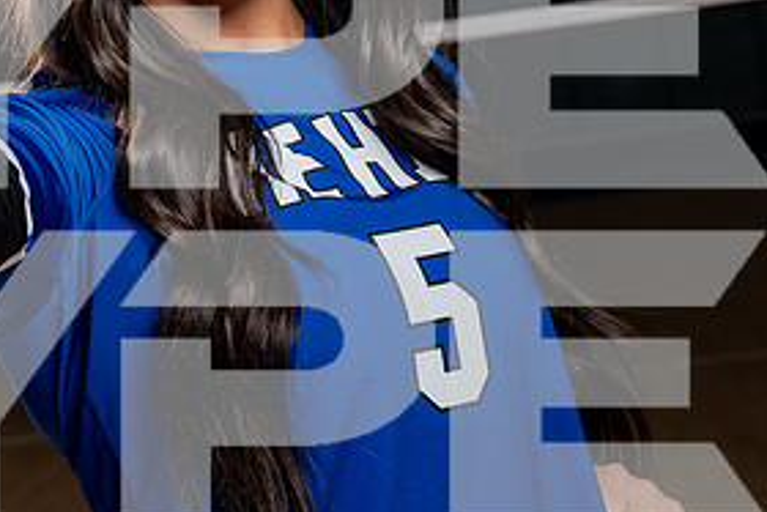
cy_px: 45
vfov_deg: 11.2
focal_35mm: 122
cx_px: 77
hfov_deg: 16.6
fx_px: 2601
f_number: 8
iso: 100
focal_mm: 59
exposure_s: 1/250
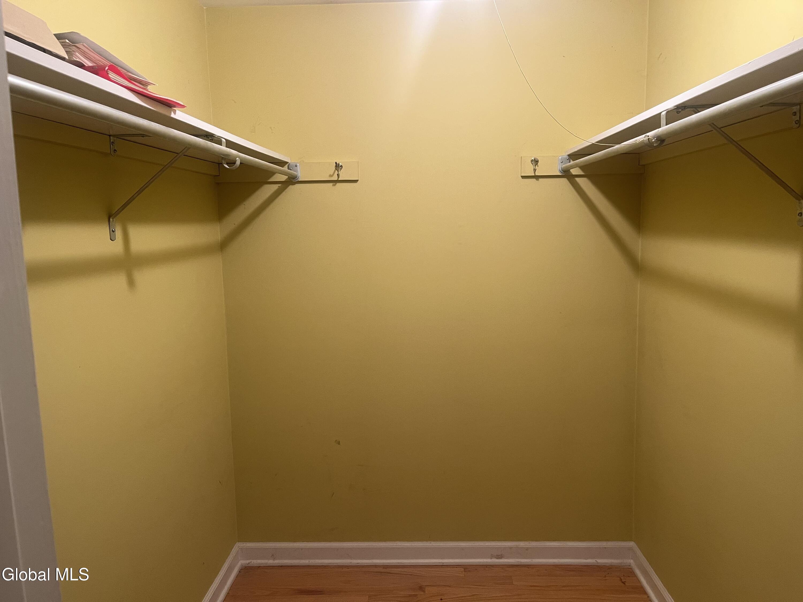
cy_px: 301
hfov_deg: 67.3
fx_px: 603
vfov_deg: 53.1
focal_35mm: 26
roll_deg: +2.1
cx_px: 402
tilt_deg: -7.6
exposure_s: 1/60
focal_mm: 5.1
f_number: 1.6
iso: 160
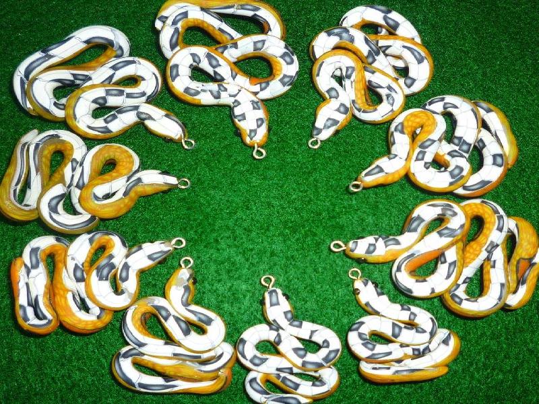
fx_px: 452
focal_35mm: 29
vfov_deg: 48.2
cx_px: 270
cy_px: 202
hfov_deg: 61.7
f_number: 4
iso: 100
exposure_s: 1/30
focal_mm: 5.2
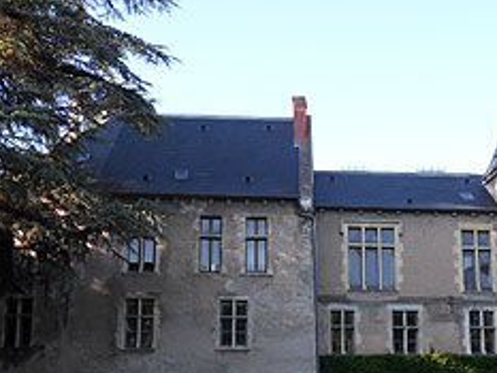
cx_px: 284
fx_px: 862
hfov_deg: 32.1
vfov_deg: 24.3
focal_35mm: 60
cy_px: 247
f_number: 3.7
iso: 80
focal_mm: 5.6
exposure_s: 1/125
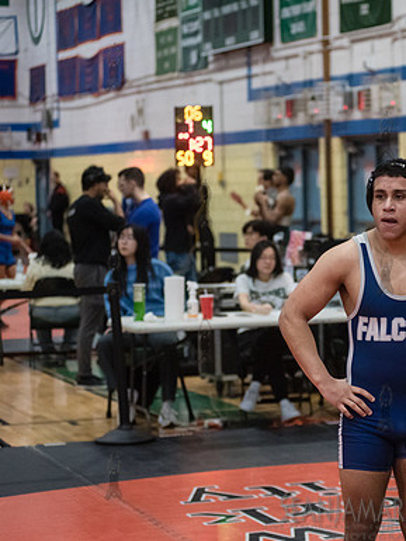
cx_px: 385
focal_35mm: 116
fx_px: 1813
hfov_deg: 12.7
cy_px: 270
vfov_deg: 17.0
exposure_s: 1/640
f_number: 3.5
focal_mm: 80
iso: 8000
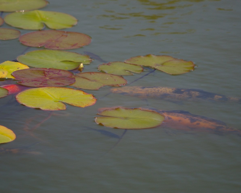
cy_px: 86
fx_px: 3116
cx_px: 100
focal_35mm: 437
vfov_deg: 3.5
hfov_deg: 4.4
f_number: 5.6
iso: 200
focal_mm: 180
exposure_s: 1/350
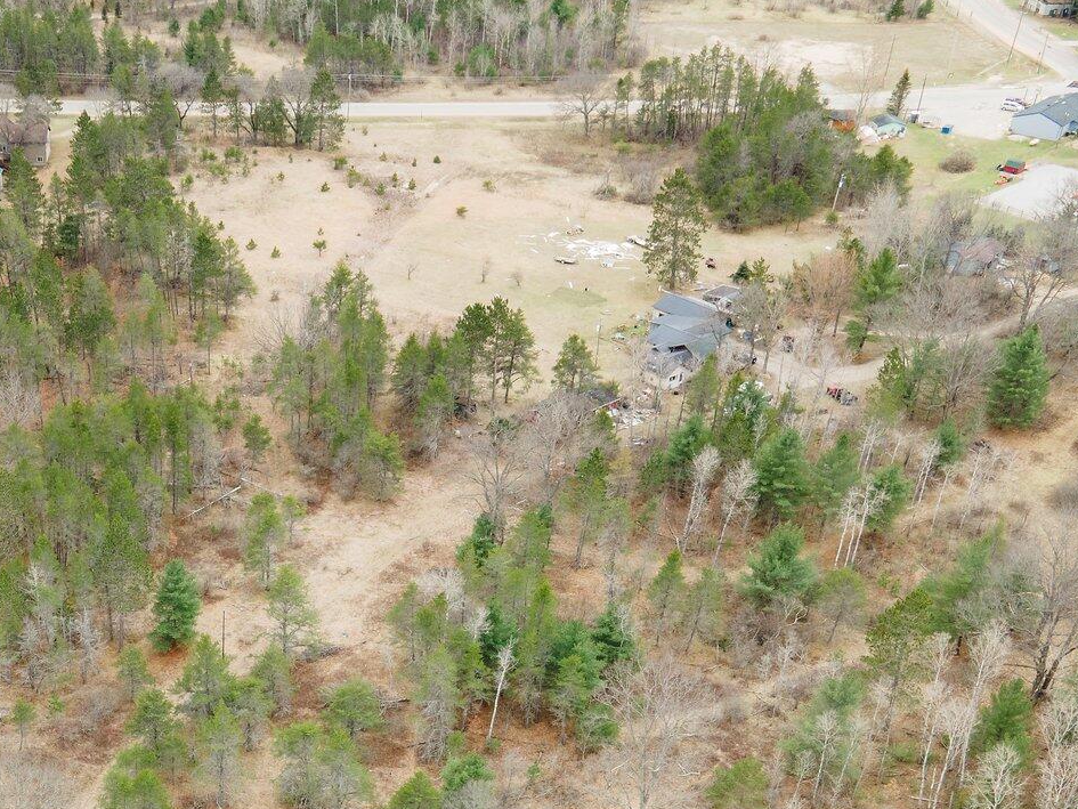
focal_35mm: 52
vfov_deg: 26.5
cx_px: 197
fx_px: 1620
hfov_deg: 35.5
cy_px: 819
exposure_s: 1/120
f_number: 2.8
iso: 100
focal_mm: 4.5
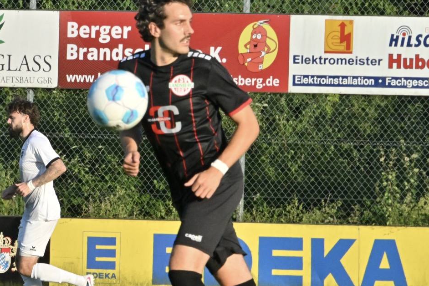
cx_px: 196
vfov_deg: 1.8
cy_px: 208
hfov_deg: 2.7
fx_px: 9104
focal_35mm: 764
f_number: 22
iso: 3200
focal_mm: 400
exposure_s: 1/1600
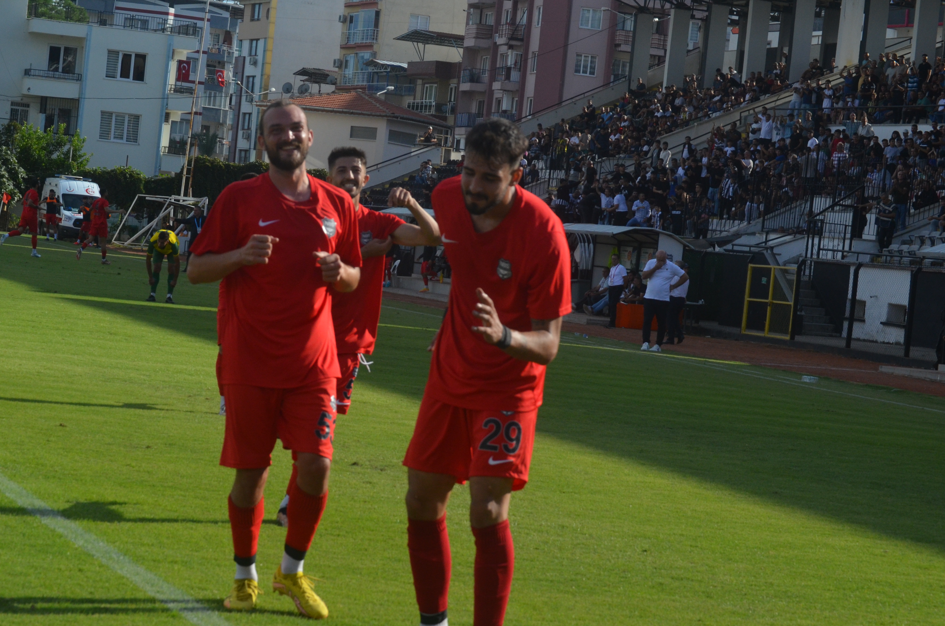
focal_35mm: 100
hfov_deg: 20.5
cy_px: 361
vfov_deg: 13.7
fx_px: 2609
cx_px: 378
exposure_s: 1/2000
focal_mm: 55
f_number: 8
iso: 640
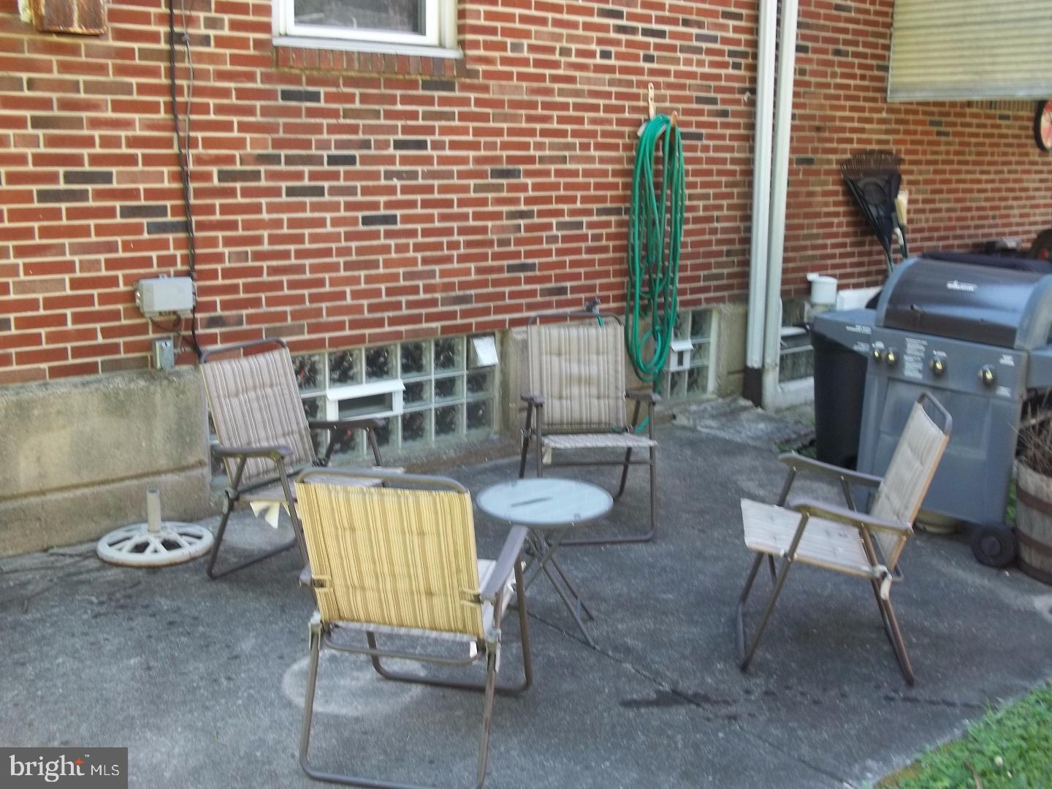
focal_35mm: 36
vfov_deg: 39.7
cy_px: 394
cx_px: 526
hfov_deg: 51.4
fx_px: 1094
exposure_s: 1/50
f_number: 3.1
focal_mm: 6.5
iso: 64
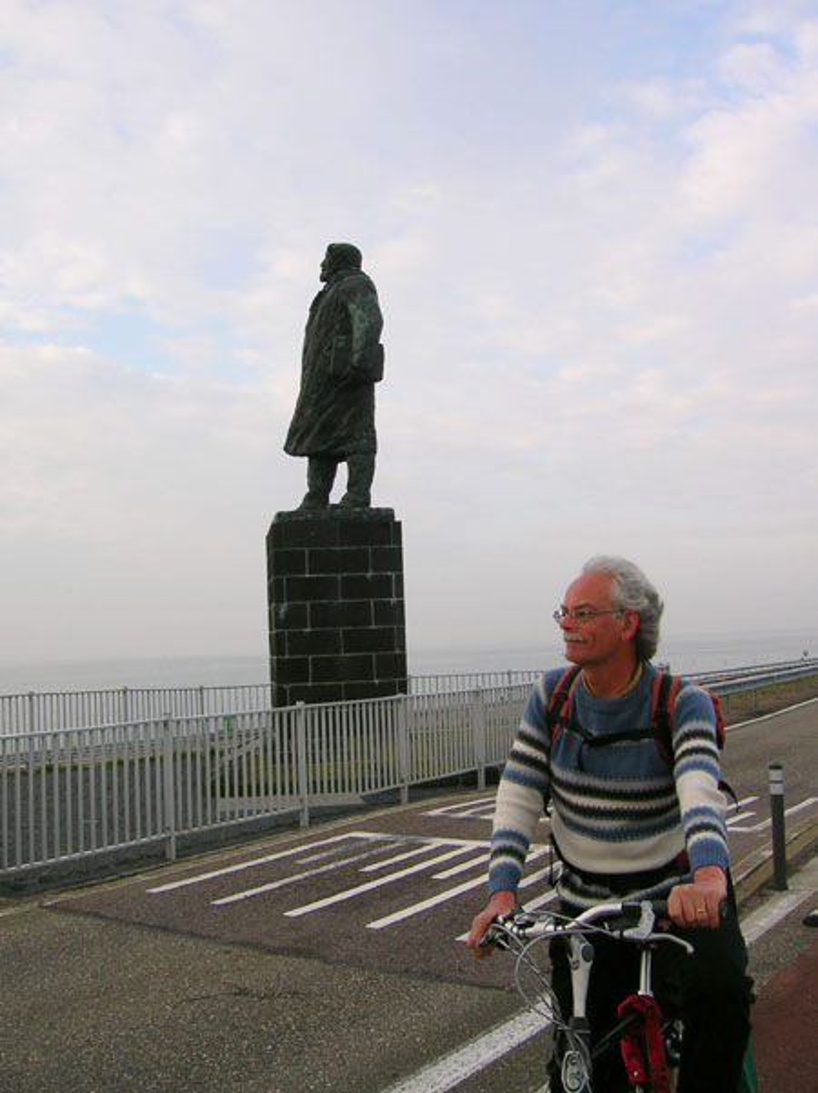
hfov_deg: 41.8
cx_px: 409
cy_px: 546
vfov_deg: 54.0
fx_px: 1072
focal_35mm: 34
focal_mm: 5.7
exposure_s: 1/108
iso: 50
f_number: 4.9
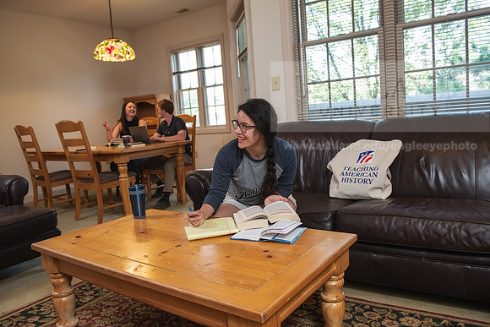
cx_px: 245
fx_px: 381
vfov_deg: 46.4
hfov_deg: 65.5
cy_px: 164
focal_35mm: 28
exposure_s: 1/80
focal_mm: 28
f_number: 4.5
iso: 1000
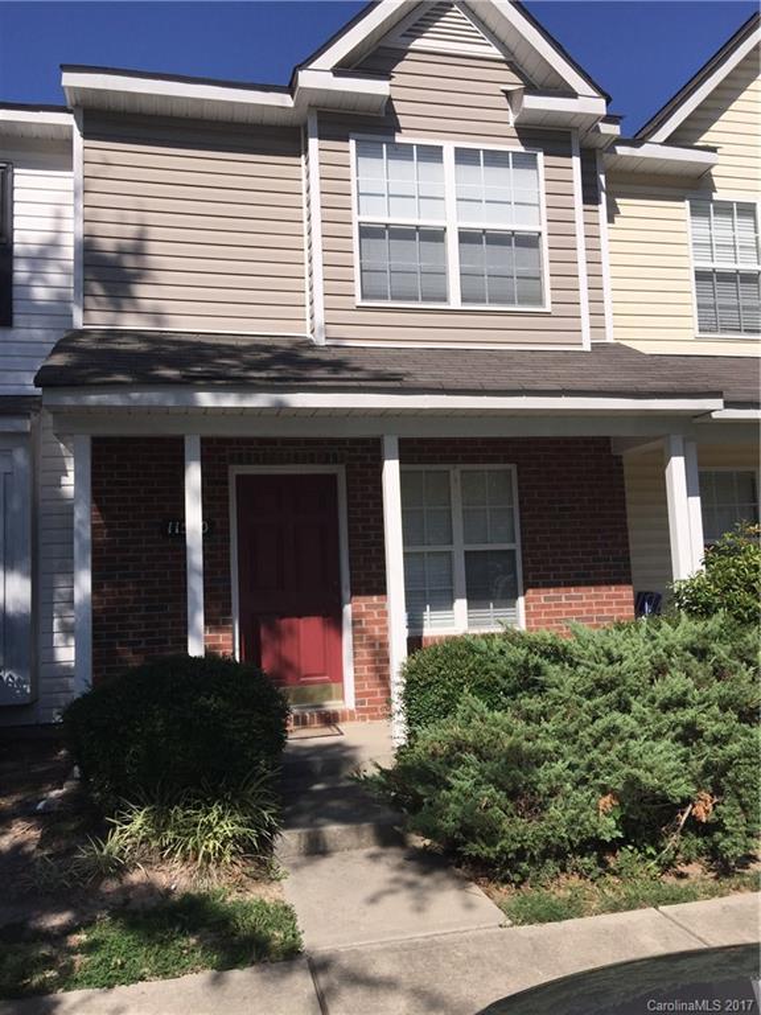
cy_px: 508
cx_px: 380
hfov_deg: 48.2
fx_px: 850
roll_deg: +2.7
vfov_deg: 61.7
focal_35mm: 29
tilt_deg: +5.7
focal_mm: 4.15
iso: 40
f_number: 2.2
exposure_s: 1/3968
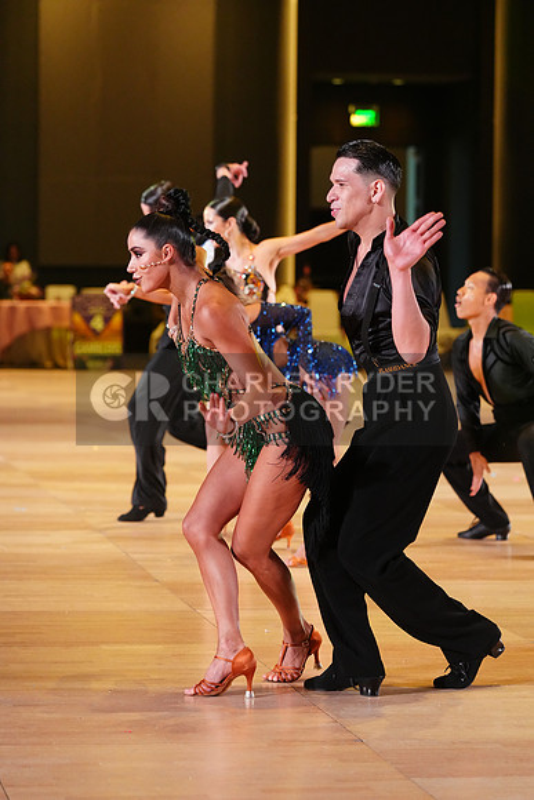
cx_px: 267
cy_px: 400
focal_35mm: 128
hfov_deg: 10.7
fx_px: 2846
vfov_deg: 16.0
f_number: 4
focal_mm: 128
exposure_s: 1/400
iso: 4000
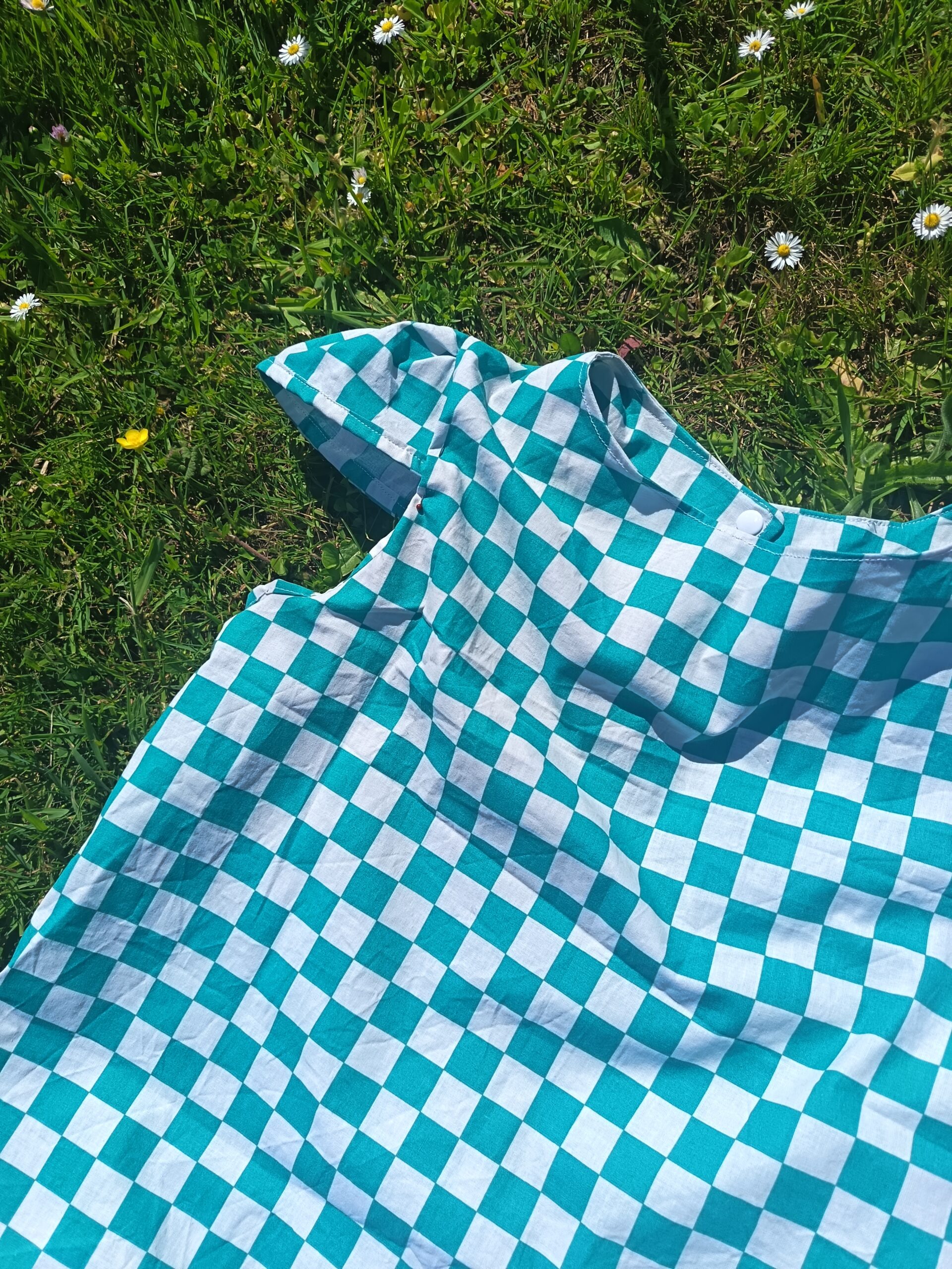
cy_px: 634
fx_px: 880
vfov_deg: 71.6
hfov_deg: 56.8
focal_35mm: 24
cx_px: 476
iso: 100
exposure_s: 1/1139
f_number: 1.75
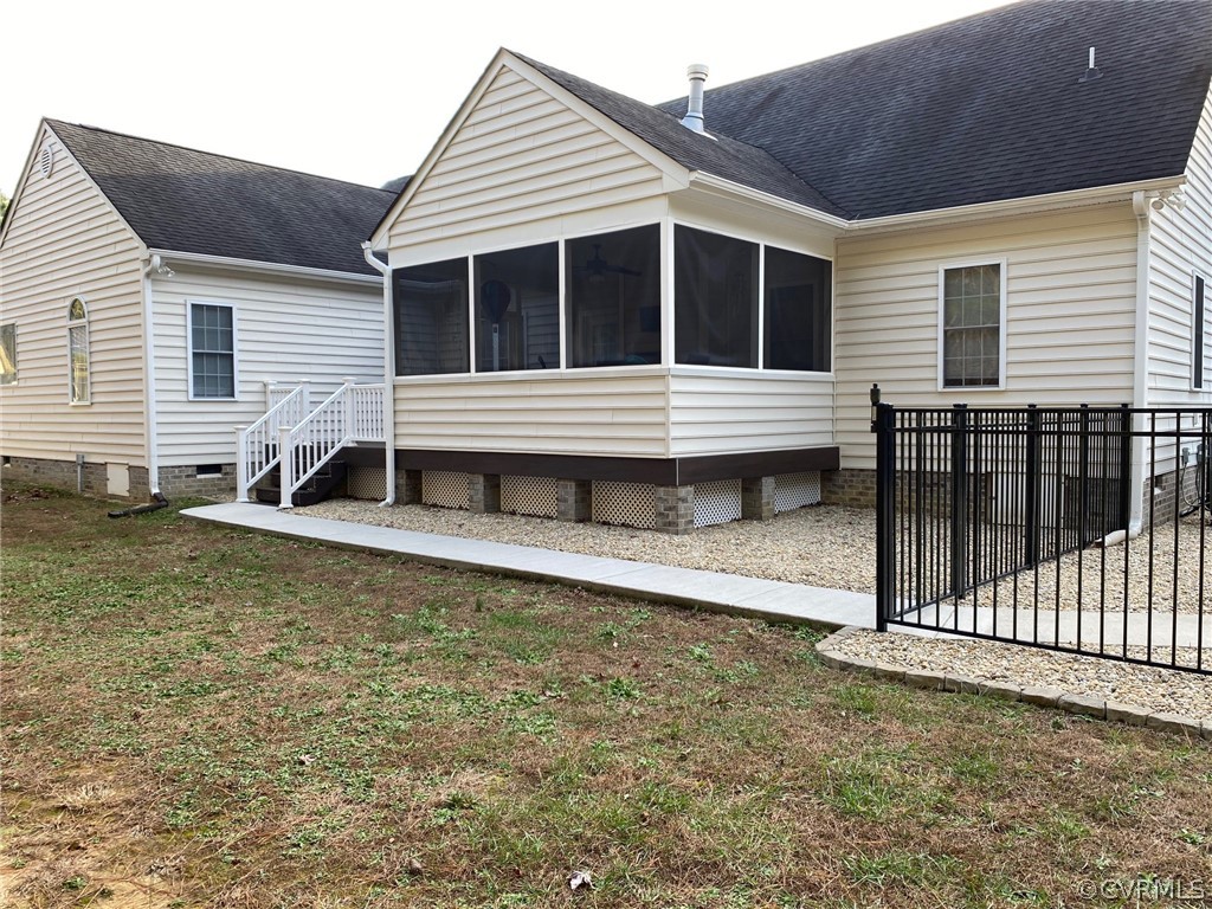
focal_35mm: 26
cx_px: 606
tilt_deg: -1.9
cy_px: 454
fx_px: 910
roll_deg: -0.2
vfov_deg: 53.1
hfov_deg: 67.3
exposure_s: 1/159
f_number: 1.8
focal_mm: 4.25
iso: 32
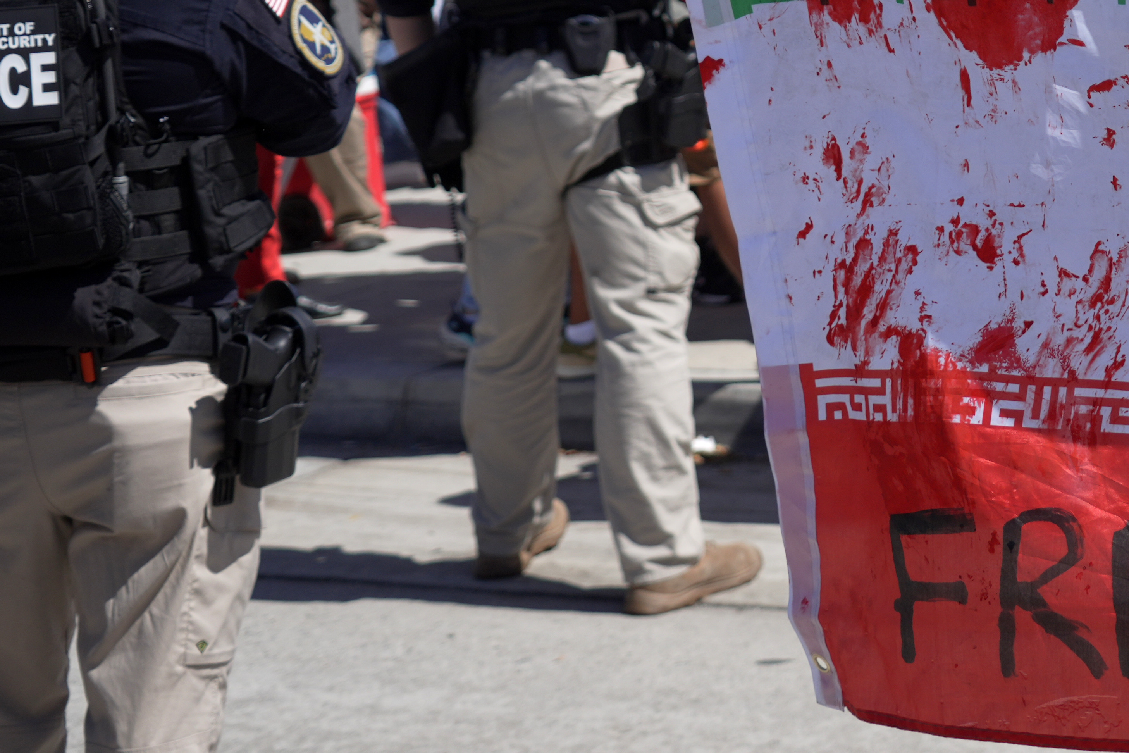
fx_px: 3324
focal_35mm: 106
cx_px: 1131
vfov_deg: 12.7
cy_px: -61
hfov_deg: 18.8
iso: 200
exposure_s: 1/3200
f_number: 4.5
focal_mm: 45
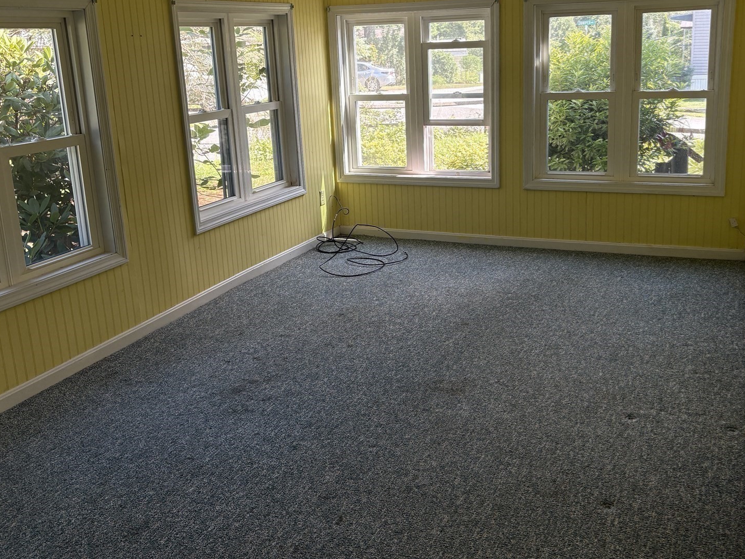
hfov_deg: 50.1
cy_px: 228
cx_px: 395
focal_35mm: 37
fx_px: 796
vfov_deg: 38.5
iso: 100
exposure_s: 1/195
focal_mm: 5.96
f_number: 1.6
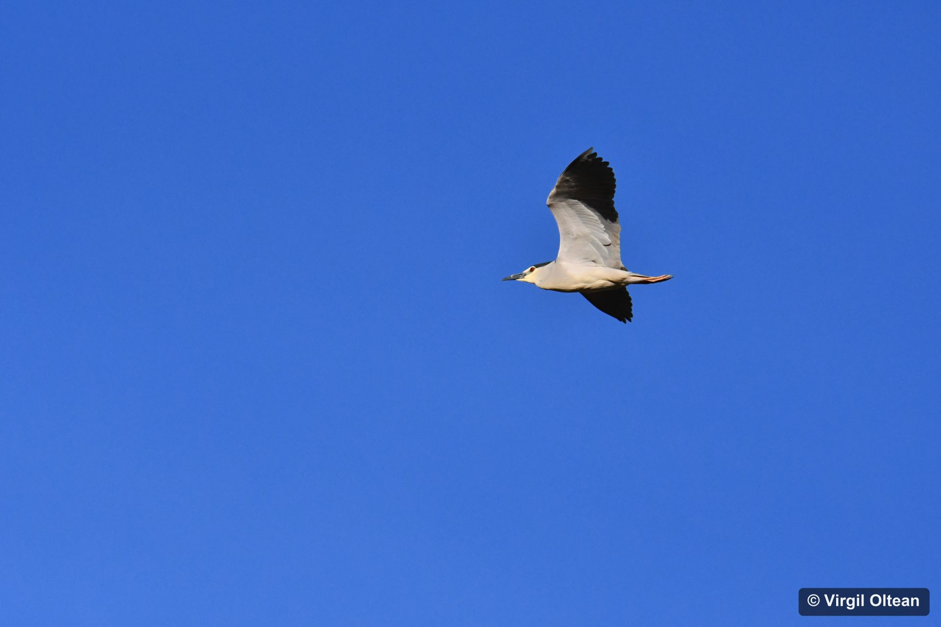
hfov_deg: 3.4
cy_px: 314
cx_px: 470
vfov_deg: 2.3
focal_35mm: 600
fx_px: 15682
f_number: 14
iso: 2000
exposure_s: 1/3200
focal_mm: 400
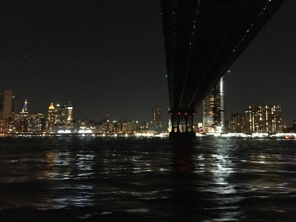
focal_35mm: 29
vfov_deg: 48.2
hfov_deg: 61.7
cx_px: 148
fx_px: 248
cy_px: 111
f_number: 2.2
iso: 2000
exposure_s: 1/15
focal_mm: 4.15
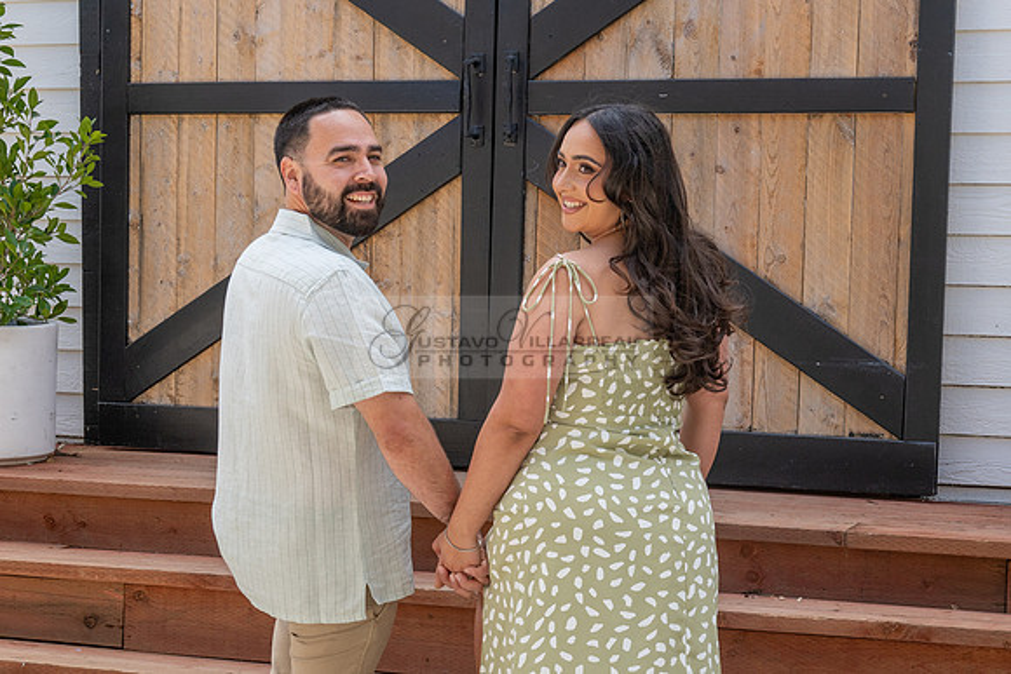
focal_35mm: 74
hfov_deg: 27.5
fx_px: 2067
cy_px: 500
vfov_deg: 18.4
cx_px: 559
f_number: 8
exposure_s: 1/160
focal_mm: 38
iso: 200
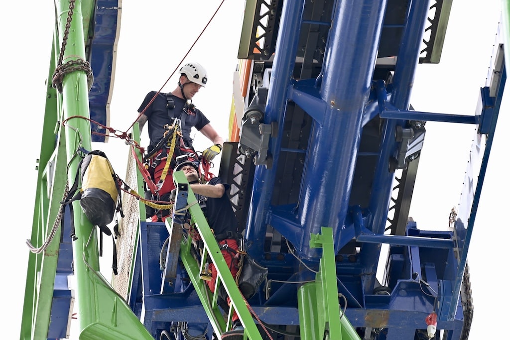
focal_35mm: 290
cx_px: 255
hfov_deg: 7.1
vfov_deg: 4.7
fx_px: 4109
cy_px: 170
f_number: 5.6
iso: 100
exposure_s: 1/100
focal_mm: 290
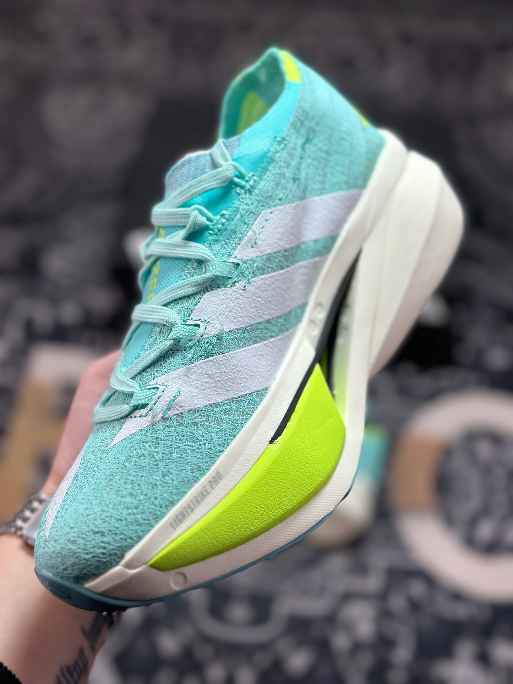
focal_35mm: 48
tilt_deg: -54.0
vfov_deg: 39.7
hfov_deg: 30.3
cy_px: 342
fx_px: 948
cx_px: 256
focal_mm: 6.86
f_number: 1.78
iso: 80
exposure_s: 1/1497
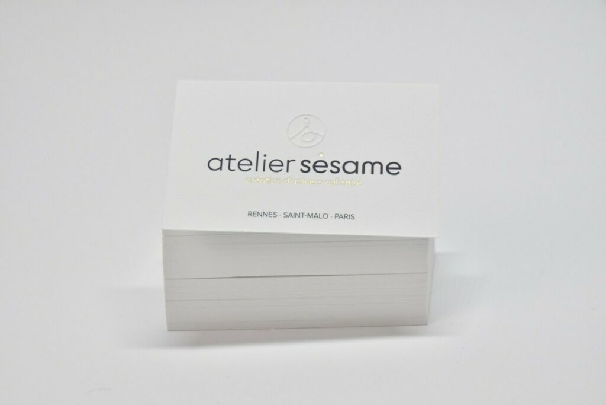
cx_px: 303
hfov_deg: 19.5
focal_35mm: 105
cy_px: 202
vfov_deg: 13.0
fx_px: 1768
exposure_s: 1/250
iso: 2500
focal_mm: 70
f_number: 10
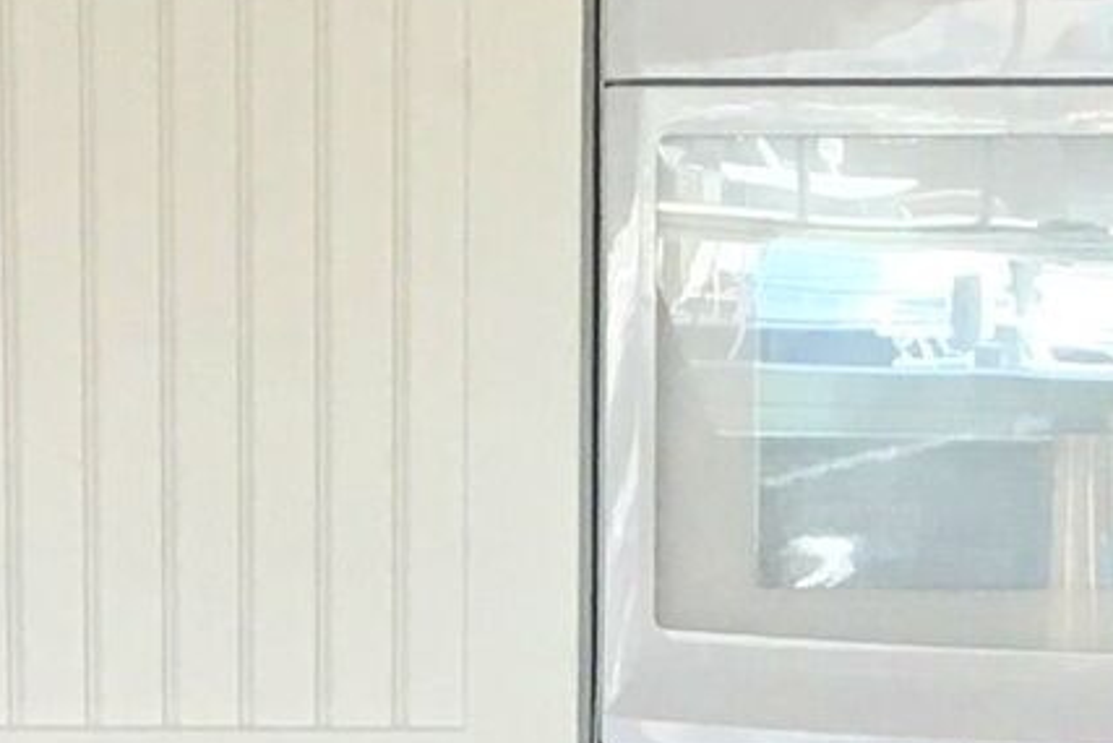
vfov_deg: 6.0
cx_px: 474
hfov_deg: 9.5
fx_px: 6711
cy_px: 2049
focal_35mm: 217
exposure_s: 1/30
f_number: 2.2
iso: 32
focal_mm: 4.15
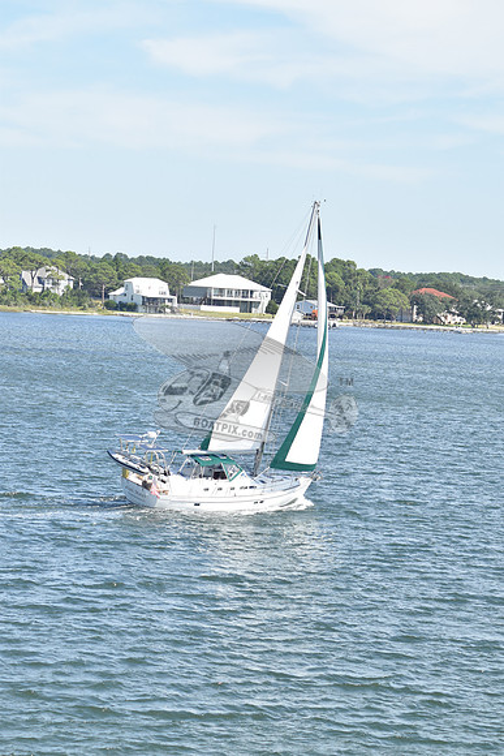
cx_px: 252
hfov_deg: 10.8
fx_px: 2676
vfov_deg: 16.1
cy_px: 378
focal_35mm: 128
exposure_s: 1/1000
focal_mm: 85
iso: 400
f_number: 8
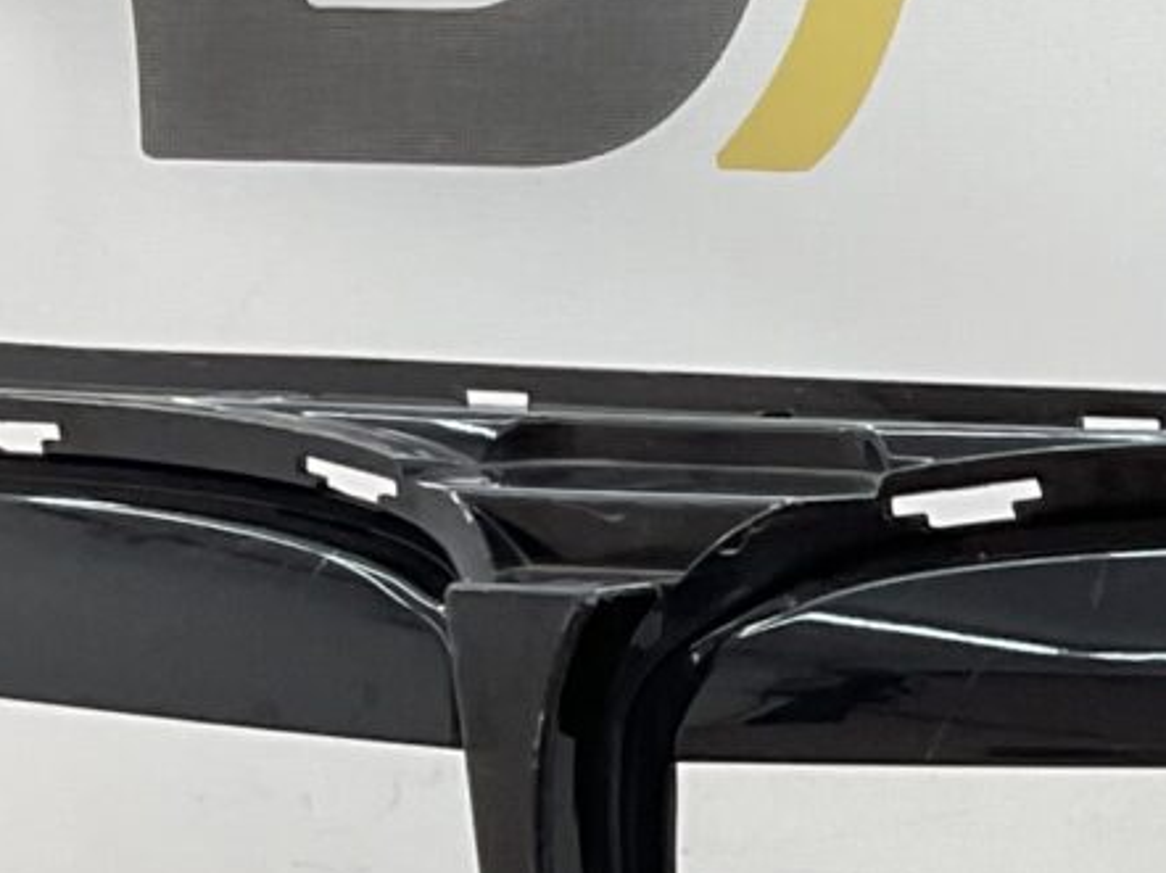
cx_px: 2292
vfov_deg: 8.6
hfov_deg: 10.8
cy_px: 1374
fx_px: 5656
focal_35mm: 168
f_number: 1.8
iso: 16
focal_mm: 3
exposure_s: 1/100
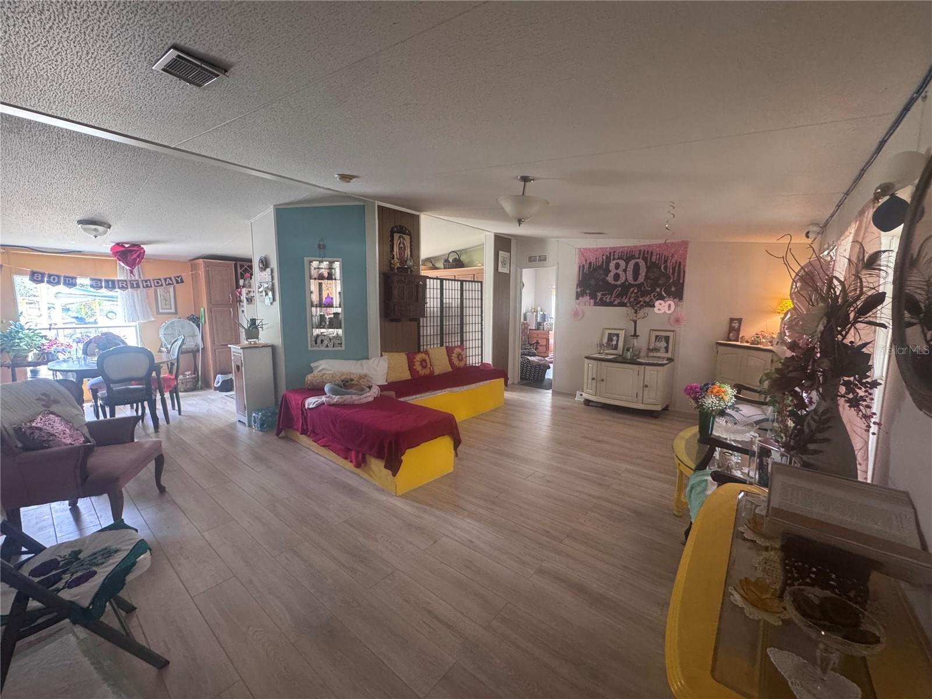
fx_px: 377
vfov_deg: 85.7
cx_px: 466
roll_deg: +0.0
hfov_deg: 102.1
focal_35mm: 14
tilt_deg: -7.2
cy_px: 350
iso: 400
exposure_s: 1/60
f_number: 2.2
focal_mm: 2.22
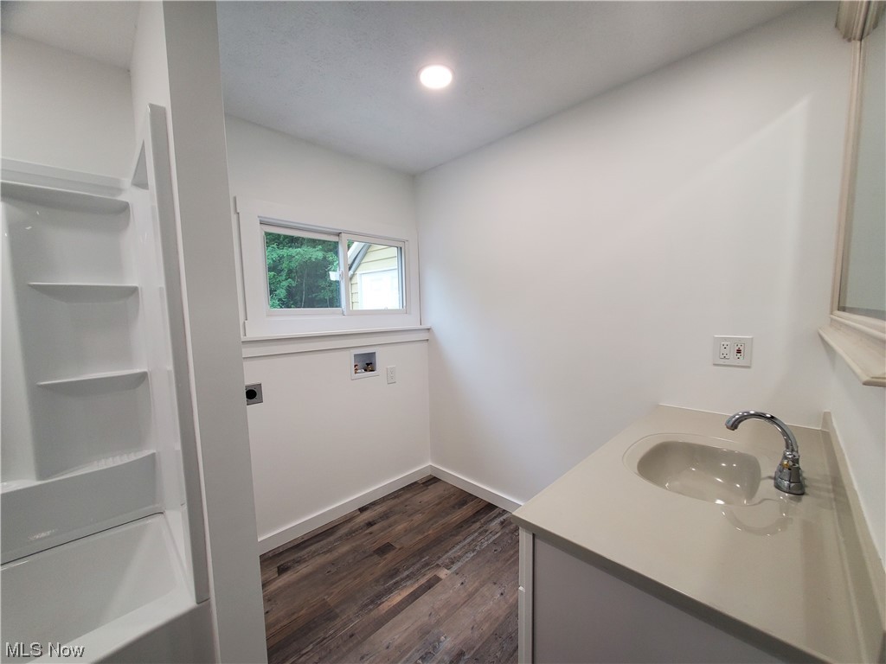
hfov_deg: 106.2
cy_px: 332
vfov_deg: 89.9
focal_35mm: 13
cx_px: 443
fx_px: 333
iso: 100
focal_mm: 1.8
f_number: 2.2
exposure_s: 1/60
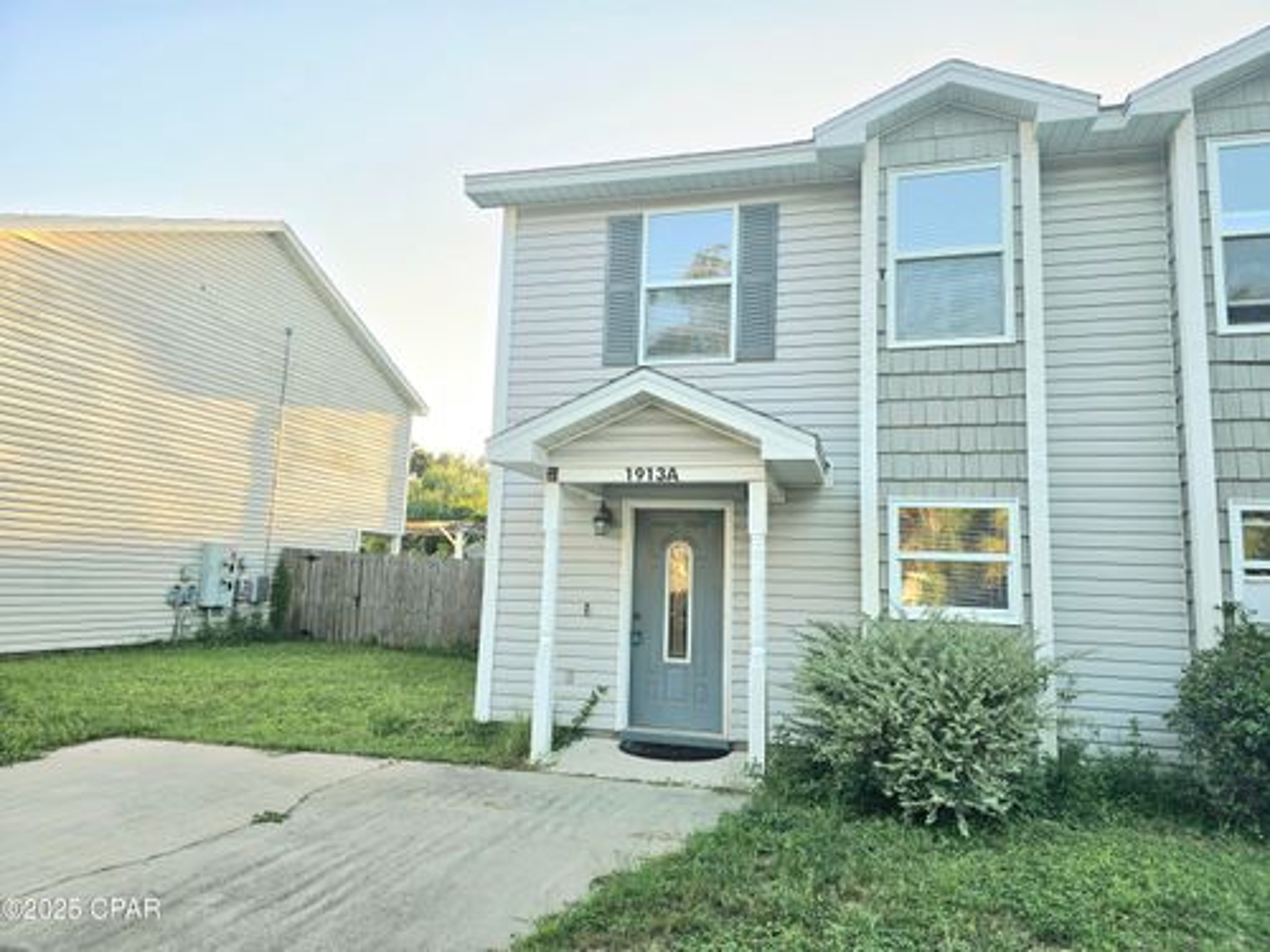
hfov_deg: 73.9
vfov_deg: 58.9
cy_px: 476
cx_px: 635
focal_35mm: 23
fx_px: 844
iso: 12
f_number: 1.7
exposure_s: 1/294
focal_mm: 6.3
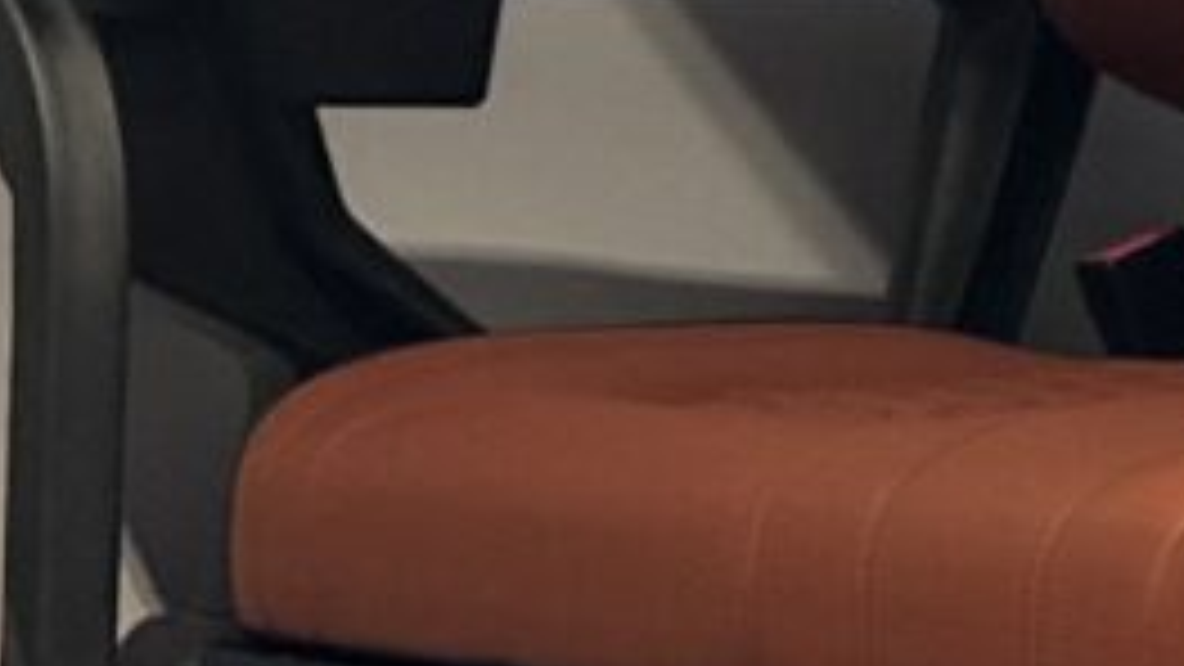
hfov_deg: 9.5
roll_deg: -2.3
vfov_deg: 6.4
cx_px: 3196
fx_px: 5997
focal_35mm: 191
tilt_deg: -3.6
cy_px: 486
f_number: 1.78
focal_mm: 6.86
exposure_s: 1/121
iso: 125
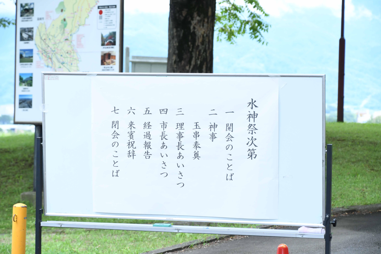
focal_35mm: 135
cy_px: 127
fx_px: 1429
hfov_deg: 15.2
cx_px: 190
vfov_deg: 10.2
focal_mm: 90
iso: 400
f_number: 7.1
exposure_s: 1/250
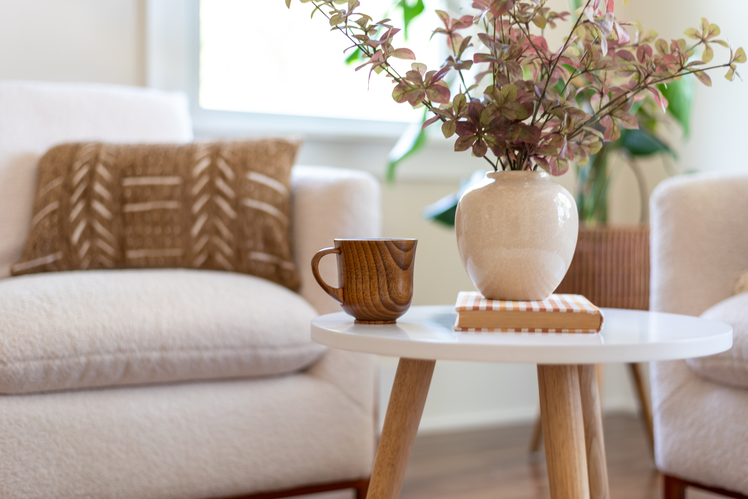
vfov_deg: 27.0
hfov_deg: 39.6
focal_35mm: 50
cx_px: 374
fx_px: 1039
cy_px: 250
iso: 250
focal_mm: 50
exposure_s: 1/80
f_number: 2
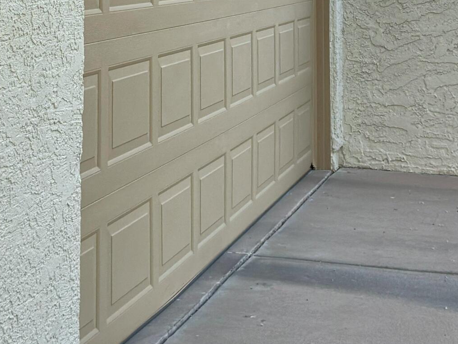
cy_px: -87
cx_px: 251
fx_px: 1363
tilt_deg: +2.7
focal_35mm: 103
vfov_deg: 13.9
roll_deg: -0.1
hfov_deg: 19.1
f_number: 1.78
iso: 100
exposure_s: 1/382
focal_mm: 6.76
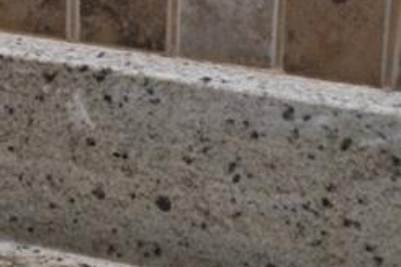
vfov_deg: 8.4
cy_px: 179
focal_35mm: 163
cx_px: -170
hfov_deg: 12.1
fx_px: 1814
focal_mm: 26
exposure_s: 1/60
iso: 400
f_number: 4.2
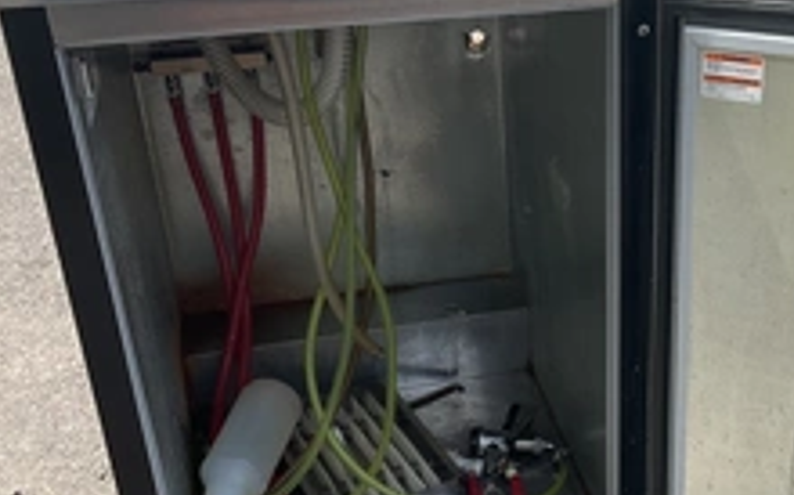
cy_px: 307
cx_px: 621
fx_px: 1211
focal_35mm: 56
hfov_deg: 35.3
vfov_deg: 23.0
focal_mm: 3
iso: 25
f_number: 1.8
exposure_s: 1/635
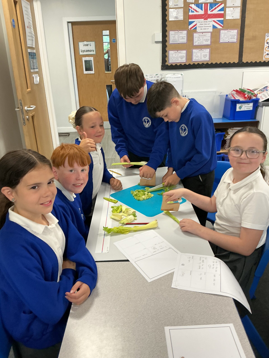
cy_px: 179
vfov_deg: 61.7
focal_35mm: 29
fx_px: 300
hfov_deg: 48.2
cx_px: 134
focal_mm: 3
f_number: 1.8
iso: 100
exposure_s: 1/60
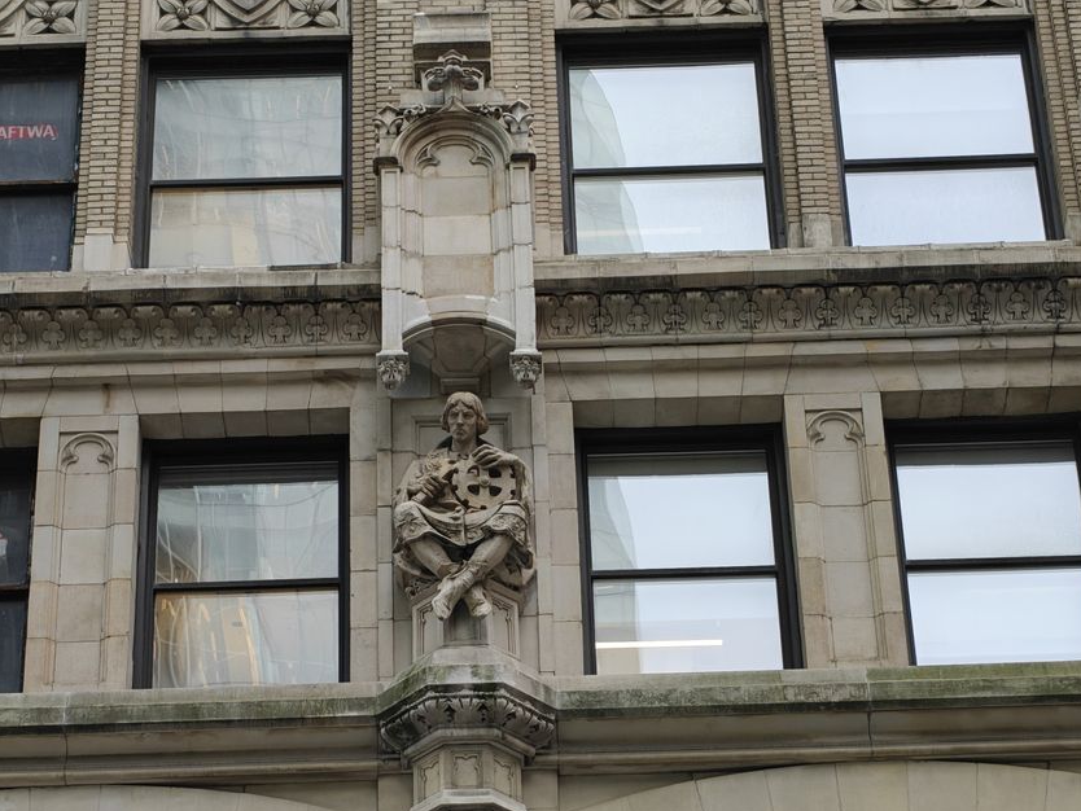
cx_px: 494
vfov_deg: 13.2
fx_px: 3499
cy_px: 536
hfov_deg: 17.6
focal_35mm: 112
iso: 250
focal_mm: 13.85
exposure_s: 1/200
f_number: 2.6
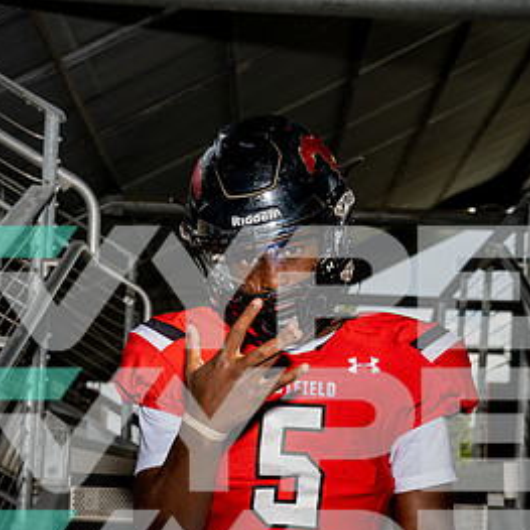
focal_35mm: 64
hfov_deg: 26.9
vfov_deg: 26.3
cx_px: 258
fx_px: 1109
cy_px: 431
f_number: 6.3
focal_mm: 44
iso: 100
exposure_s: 1/250
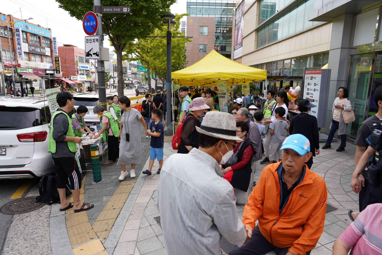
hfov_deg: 73.7
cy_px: 128
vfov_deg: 53.1
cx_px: 191
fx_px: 255
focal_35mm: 24
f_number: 5
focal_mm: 24
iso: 160
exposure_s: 1/250
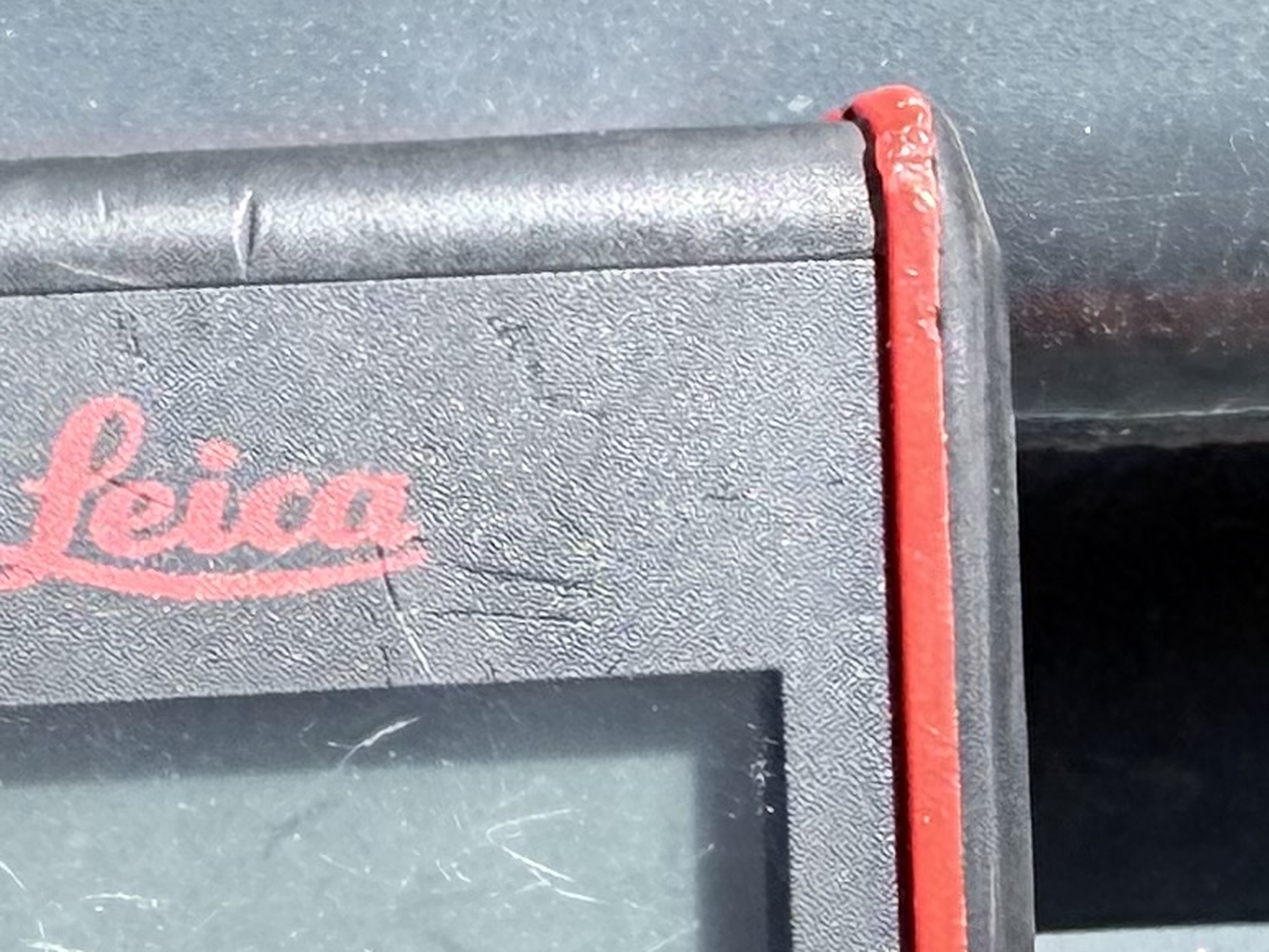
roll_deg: +2.0
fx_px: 4584
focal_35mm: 125
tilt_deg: -25.0
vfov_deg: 11.9
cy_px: 501
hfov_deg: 15.8
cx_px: 616
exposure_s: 1/801
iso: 50
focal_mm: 2.22
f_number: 2.2
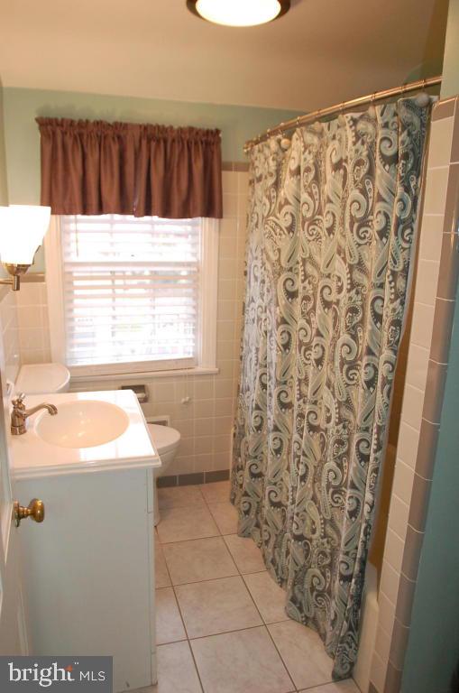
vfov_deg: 70.5
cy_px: 346
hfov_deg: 50.2
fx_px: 490
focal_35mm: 26
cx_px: 230
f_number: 2.8
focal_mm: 17
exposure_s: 1/125
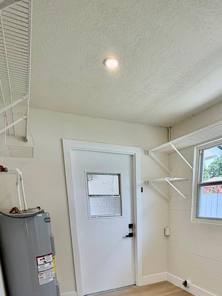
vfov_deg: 60.6
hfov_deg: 54.3
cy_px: 257
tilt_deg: -13.5
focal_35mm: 25
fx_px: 214
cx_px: 138
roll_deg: +1.1
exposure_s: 1/121
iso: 64
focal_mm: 2.22
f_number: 2.2
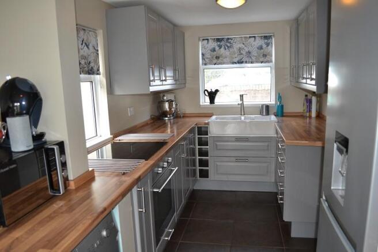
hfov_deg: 67.4
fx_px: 283
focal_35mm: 27
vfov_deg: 47.9
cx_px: 189
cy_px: 126
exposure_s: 1/60
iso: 400
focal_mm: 18
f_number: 4
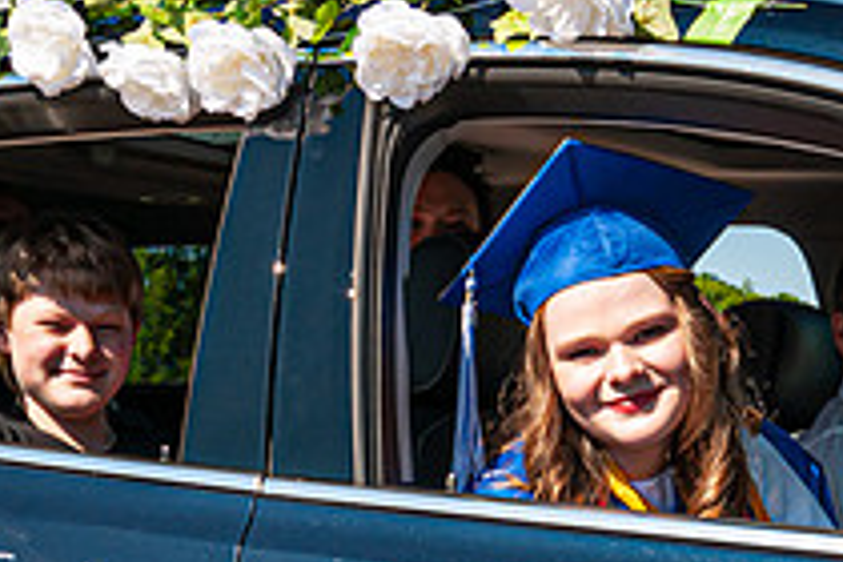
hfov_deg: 22.9
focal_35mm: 89
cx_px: 380
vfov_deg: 15.1
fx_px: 2084
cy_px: 557
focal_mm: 20
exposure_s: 1/320
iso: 200
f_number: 9
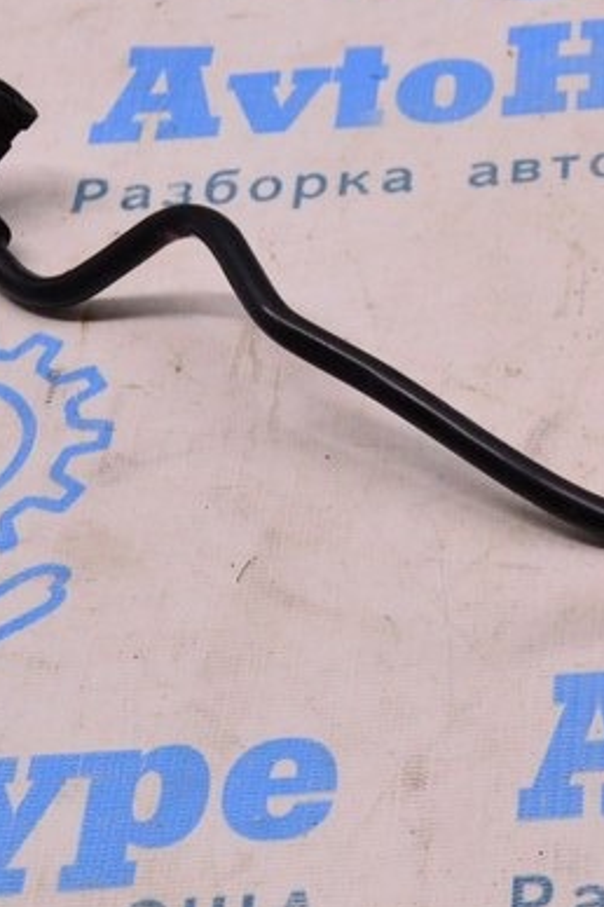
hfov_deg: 11.1
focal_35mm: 119
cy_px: 200
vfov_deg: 17.1
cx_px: 922
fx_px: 2995
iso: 1600
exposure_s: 1/125
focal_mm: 30
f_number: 8
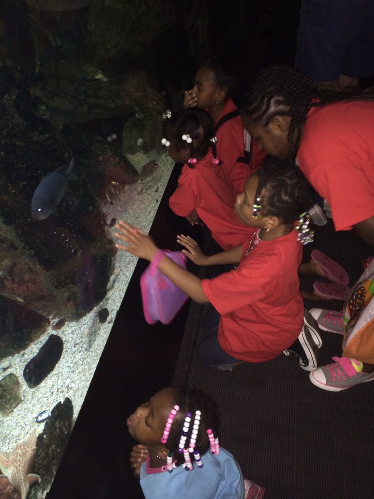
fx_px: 432
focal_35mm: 30
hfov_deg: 46.8
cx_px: 187
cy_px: 250
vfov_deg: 60.0
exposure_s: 1/16
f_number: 2.2
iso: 250
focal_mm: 4.12
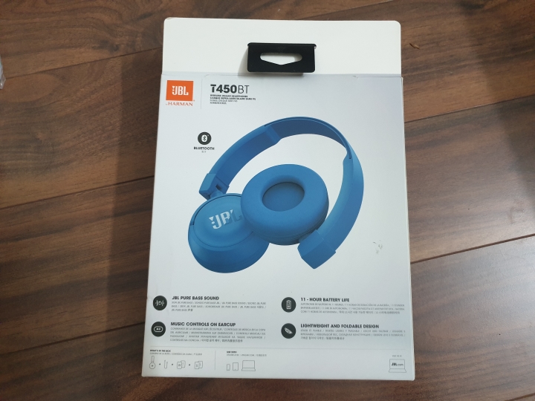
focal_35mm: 26
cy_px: 200
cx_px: 268
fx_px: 402
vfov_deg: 53.1
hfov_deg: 67.3
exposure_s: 1/50
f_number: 1.5
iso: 400
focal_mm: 4.3
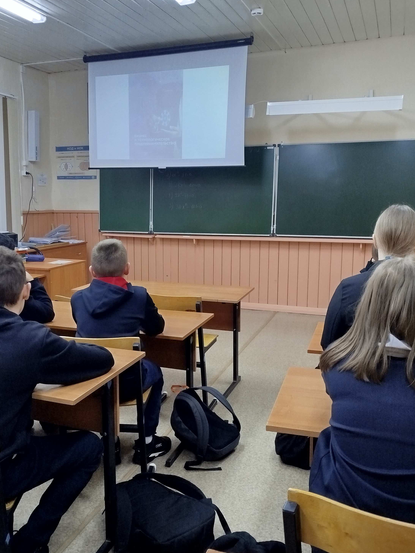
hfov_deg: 42.8
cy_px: 278
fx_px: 527
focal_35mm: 33
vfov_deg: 55.4
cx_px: 169
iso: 160
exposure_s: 1/33
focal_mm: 5.31
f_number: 1.7
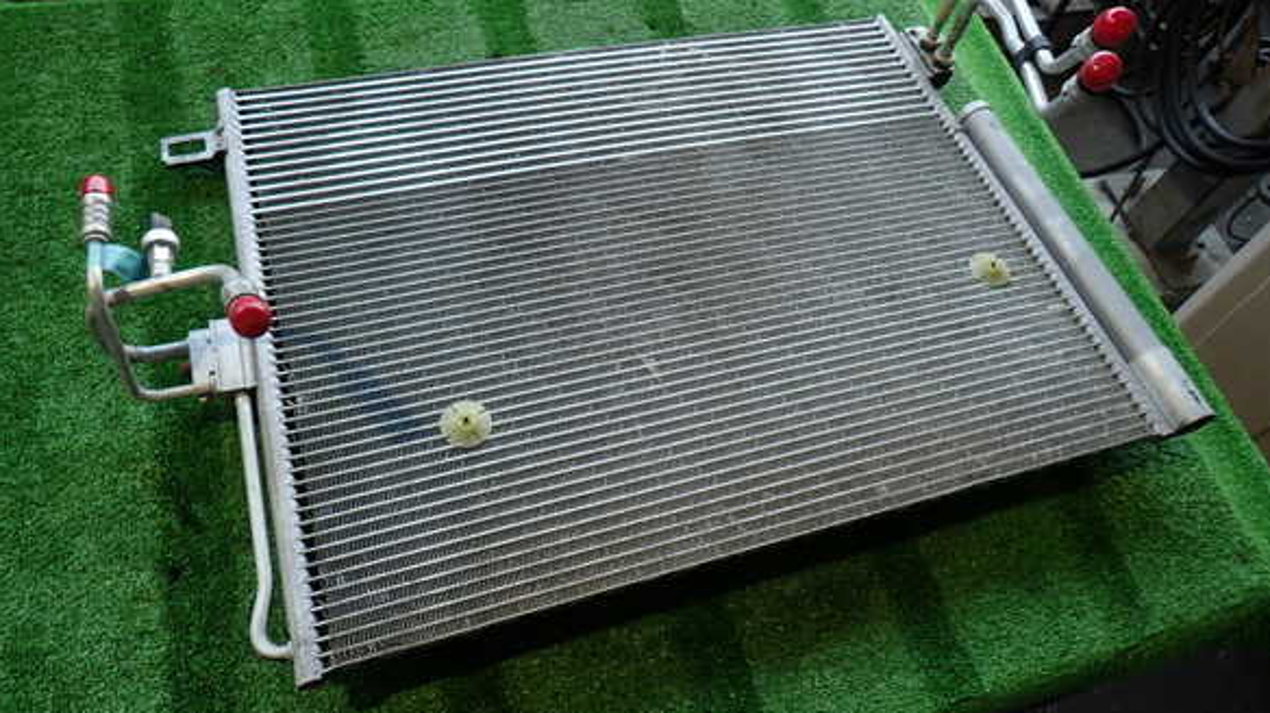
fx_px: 943
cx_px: 633
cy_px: 313
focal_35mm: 28
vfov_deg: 41.4
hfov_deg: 67.9
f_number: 2
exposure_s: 1/60
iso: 160
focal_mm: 4.5
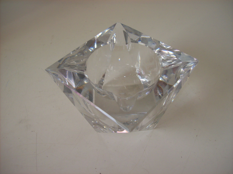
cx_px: 116
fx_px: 242
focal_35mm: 36
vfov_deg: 39.6
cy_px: 87
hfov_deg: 51.4
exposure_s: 1/64
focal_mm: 6
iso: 80
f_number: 2.7
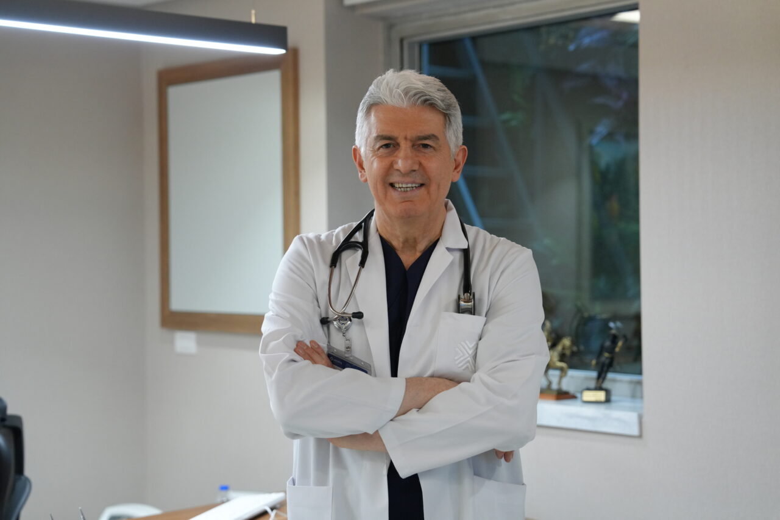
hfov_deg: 28.8
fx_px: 1516
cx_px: 390
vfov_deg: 19.5
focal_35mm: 70
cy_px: 260
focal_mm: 70
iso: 2500
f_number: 4
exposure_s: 1/200
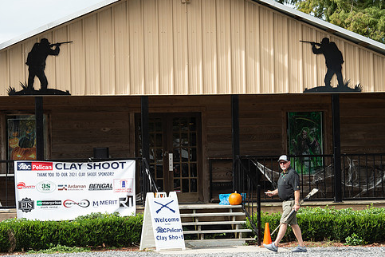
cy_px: 142
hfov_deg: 14.3
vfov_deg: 9.5
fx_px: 1540
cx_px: 181
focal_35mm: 144
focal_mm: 120
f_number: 6.3
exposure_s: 1/250
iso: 100
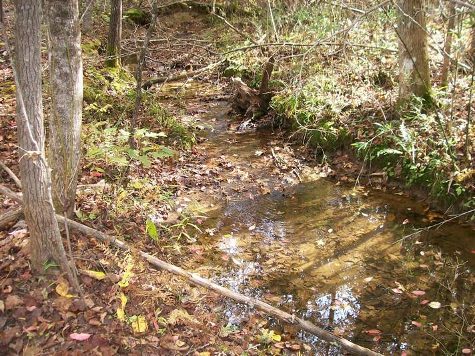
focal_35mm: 36
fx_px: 494
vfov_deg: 39.6
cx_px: 238
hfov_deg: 51.4
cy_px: 178
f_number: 2.7
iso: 140
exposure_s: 1/98
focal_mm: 6
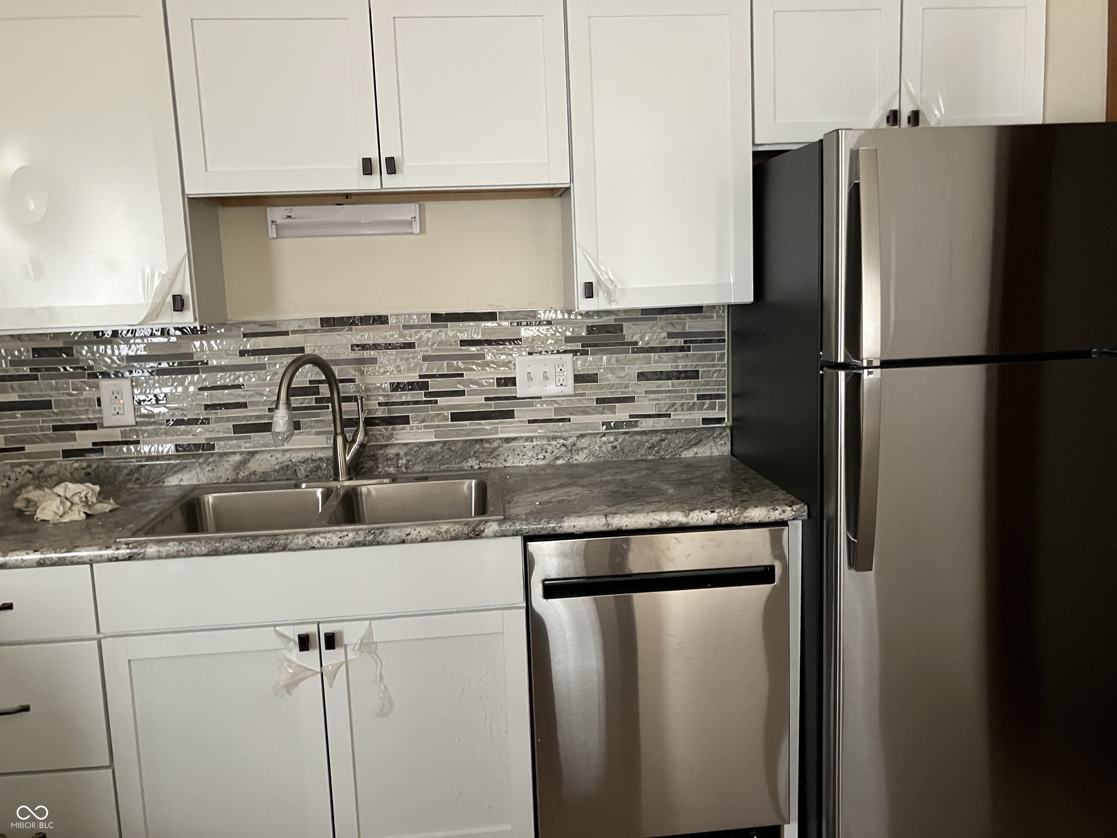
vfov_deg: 49.7
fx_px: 904
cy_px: 419
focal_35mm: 28
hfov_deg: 63.4
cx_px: 558
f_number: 1.8
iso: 400
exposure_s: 1/35
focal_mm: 3.99
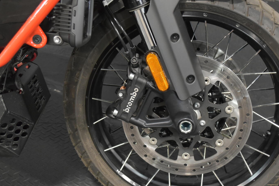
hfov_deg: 32.3
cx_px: 155
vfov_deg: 21.9
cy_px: 88
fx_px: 481
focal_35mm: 62
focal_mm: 28
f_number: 4.5
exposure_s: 1/15
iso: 1600
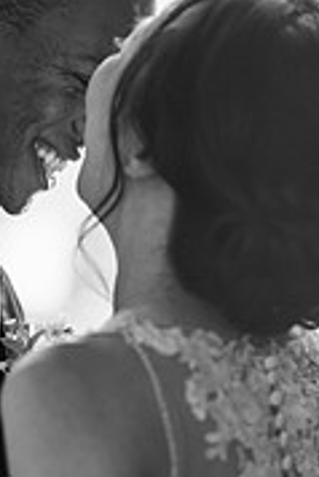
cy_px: 276
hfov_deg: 6.4
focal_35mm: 215
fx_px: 2852
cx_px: -54
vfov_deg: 9.6
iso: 64
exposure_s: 1/125
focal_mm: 85
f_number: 1.8
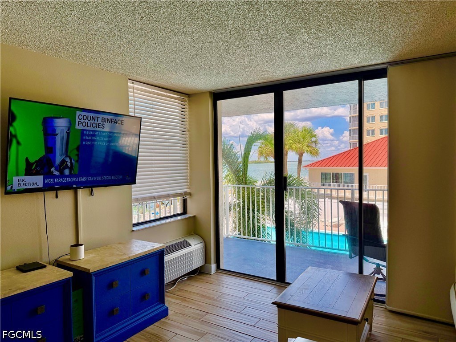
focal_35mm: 24
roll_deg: -0.6
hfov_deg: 71.6
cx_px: 228
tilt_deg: -3.4
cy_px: 171
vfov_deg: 56.8
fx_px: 316
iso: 100
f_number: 1.78
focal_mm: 6.76
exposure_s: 1/1075
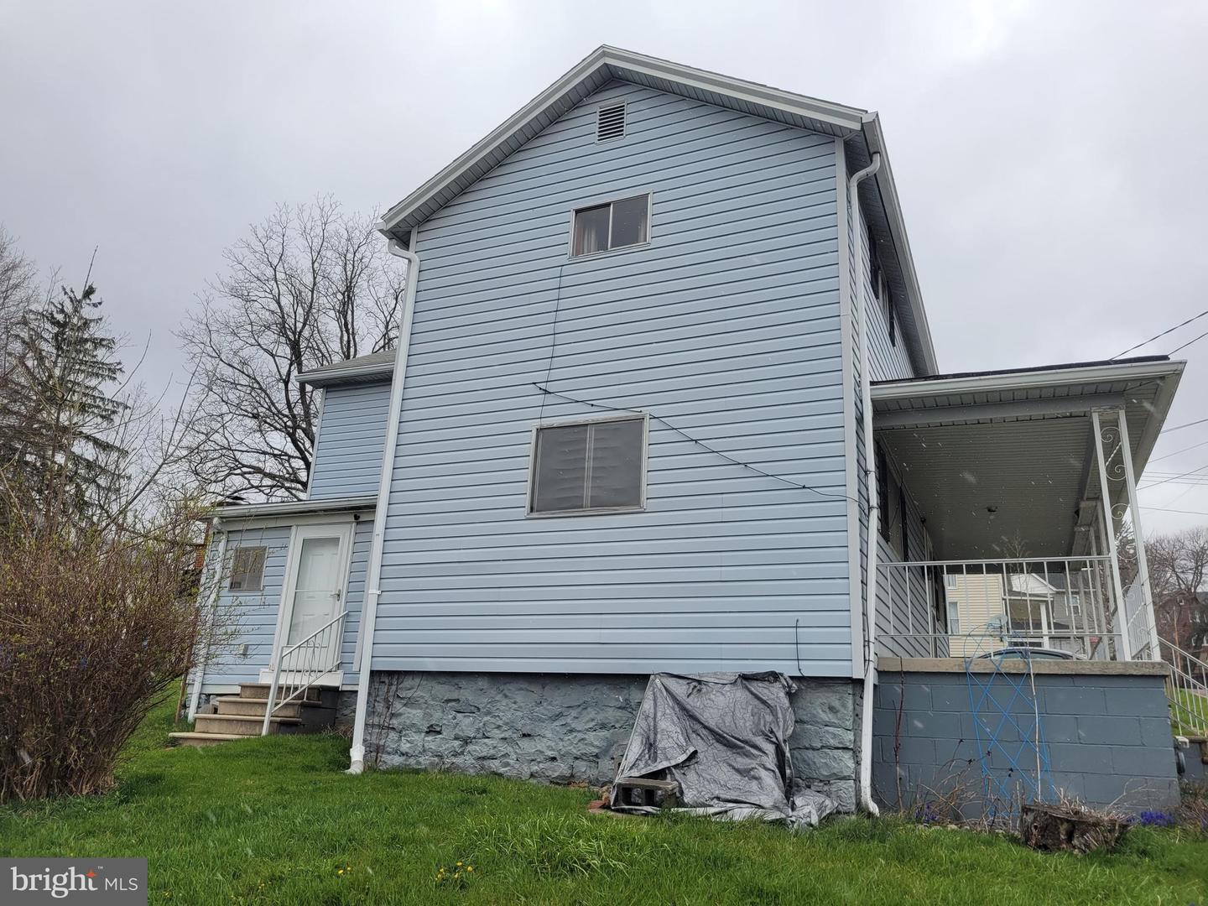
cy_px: 453
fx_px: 907
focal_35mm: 26
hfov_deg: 67.3
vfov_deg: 53.1
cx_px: 604
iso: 40
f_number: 1.8
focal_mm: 5.4
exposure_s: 1/1123
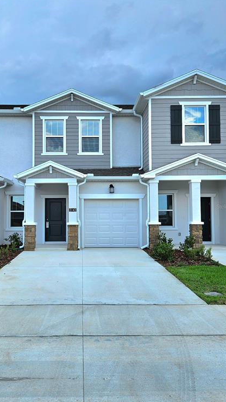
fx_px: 277
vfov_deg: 71.9
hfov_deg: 44.0
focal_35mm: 26
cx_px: 85
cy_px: 206
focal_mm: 5.4
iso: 25
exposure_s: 1/1250
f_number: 1.8
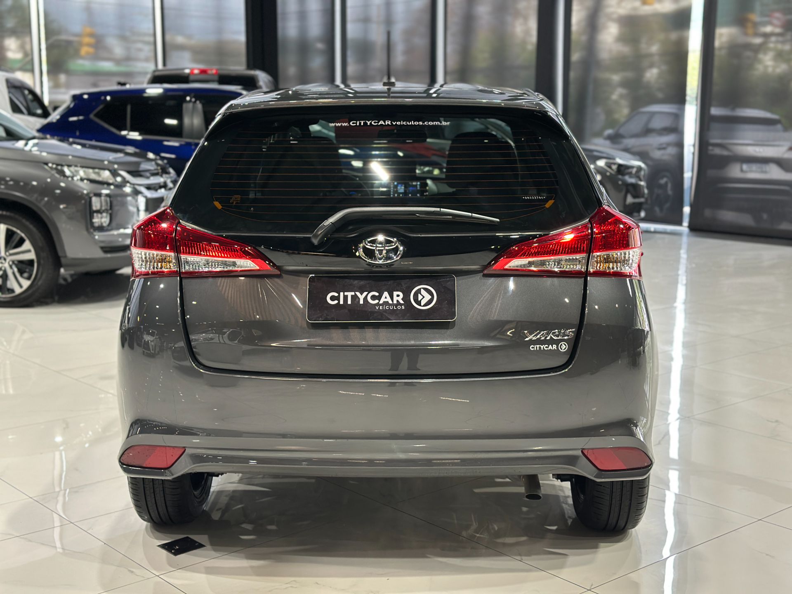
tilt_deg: -10.0
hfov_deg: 39.7
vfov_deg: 30.3
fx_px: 1098
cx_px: 396
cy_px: 297
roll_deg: -0.6
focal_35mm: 48
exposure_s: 1/60
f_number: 1.78
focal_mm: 6.86
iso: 200
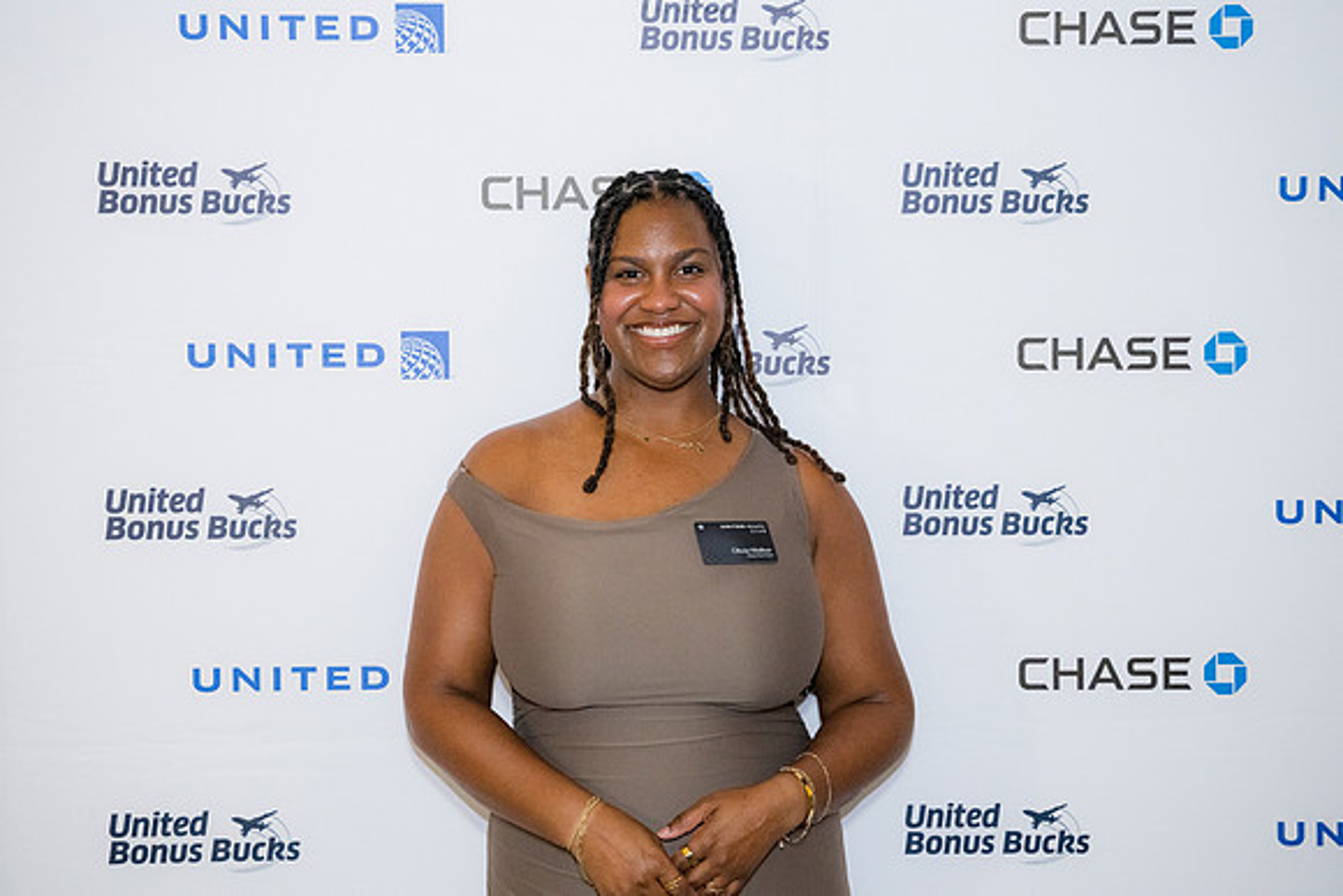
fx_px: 2015
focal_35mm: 54
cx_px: 672
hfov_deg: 36.9
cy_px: 448
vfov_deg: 25.1
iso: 3200
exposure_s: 1/125
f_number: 4
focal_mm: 54
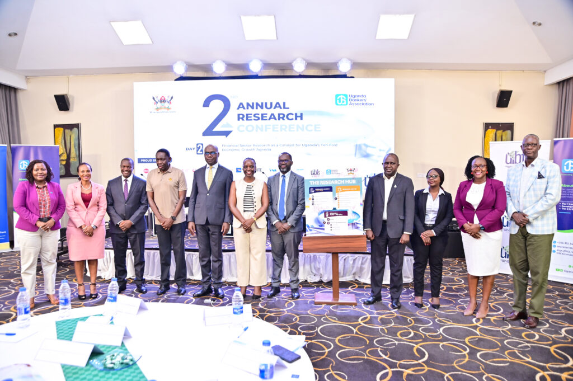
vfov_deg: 53.1
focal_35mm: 24
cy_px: 190
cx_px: 286
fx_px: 382
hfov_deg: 73.8
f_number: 4
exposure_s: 1/200
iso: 1000
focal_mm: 24
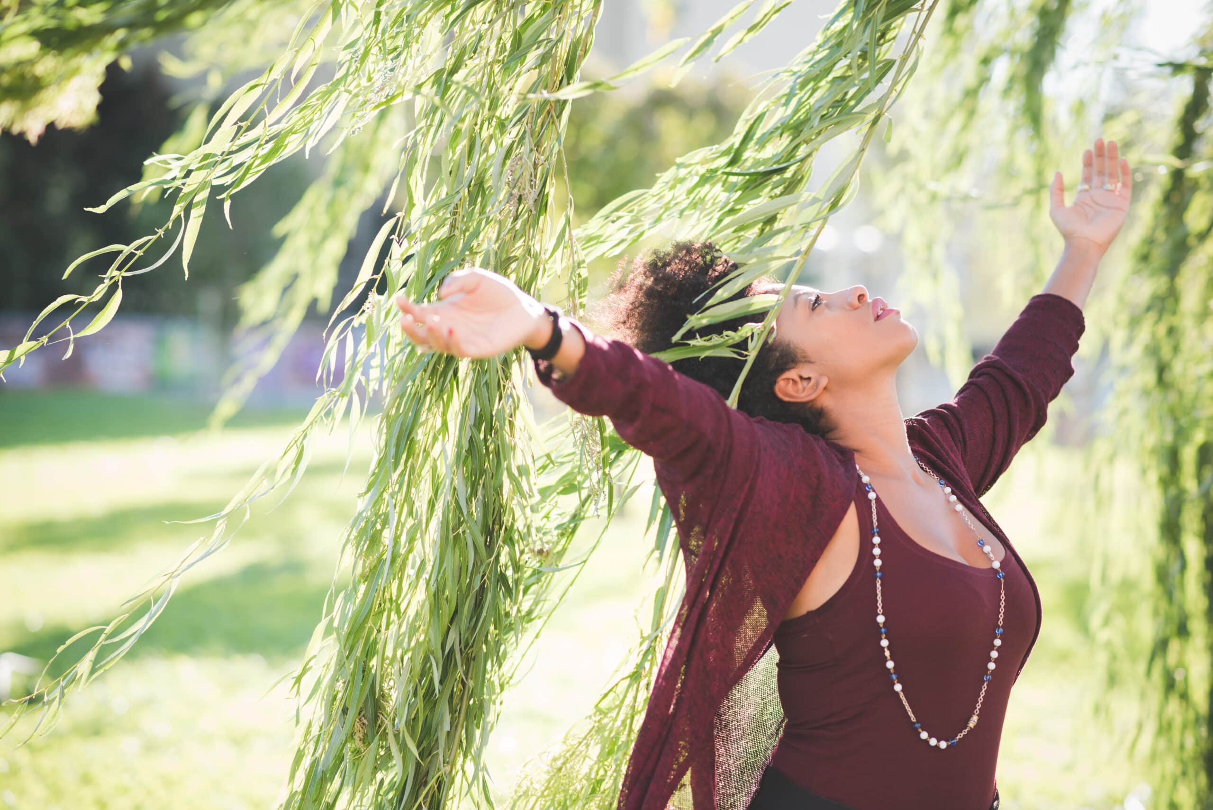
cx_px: 606
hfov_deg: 23.9
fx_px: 2865
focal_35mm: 85
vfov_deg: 16.1
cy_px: 405
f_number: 2.8
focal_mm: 85
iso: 320
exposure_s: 1/640
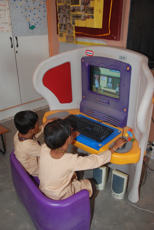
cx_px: 77
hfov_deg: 41.8
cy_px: 115
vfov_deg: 59.4
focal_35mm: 32
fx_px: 202
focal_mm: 21
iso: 200
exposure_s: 1/60
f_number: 4
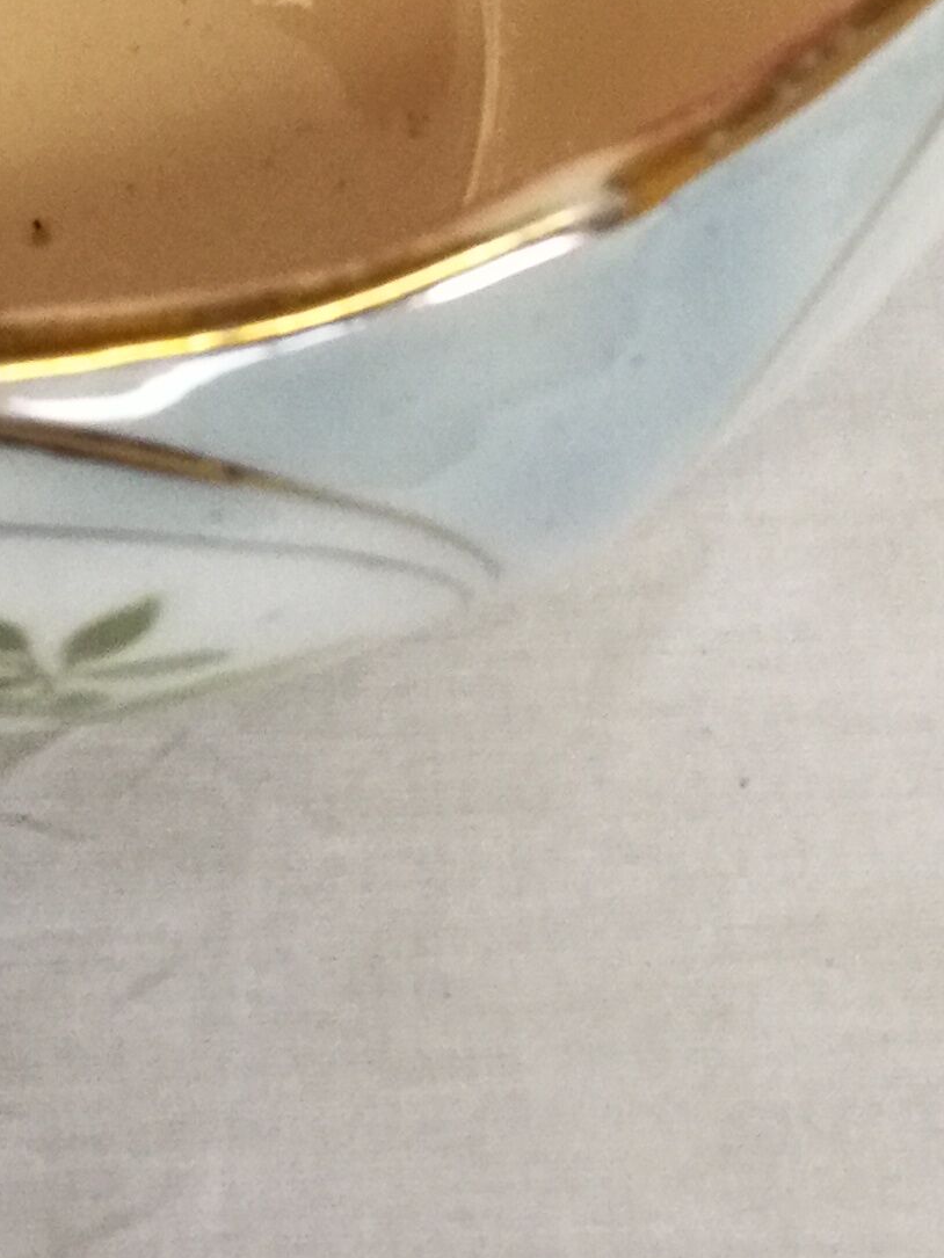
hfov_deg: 15.6
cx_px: -86
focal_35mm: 92
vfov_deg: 19.5
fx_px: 3345
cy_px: -401
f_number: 2.2
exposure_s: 1/50
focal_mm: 2.38
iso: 64
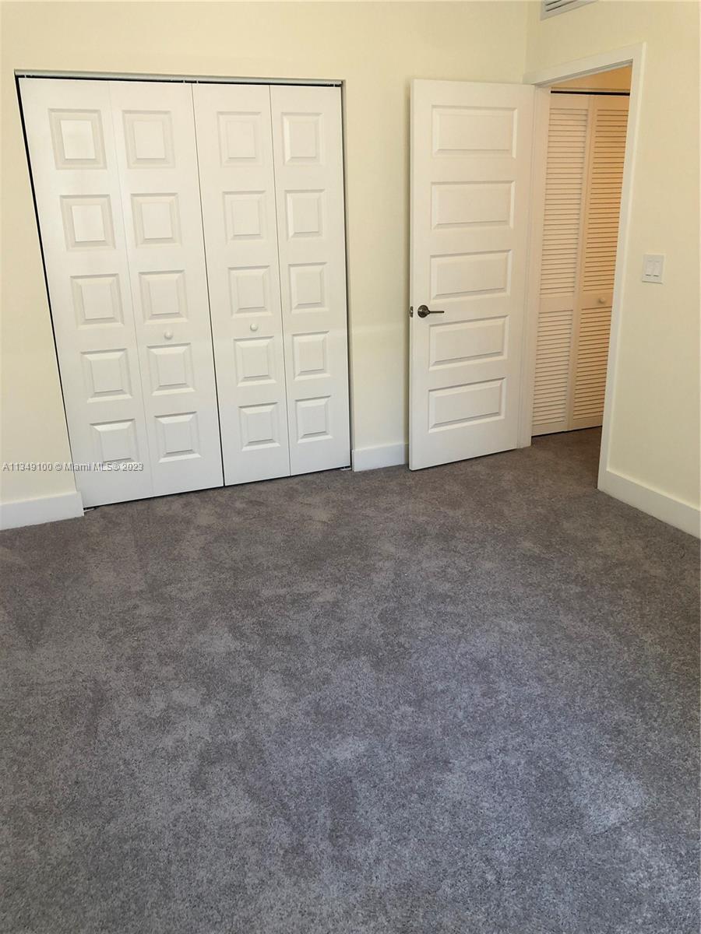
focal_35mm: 28
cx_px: 350
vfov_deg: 63.4
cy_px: 467
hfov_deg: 49.7
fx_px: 756
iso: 40
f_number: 1.8
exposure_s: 1/30
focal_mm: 4
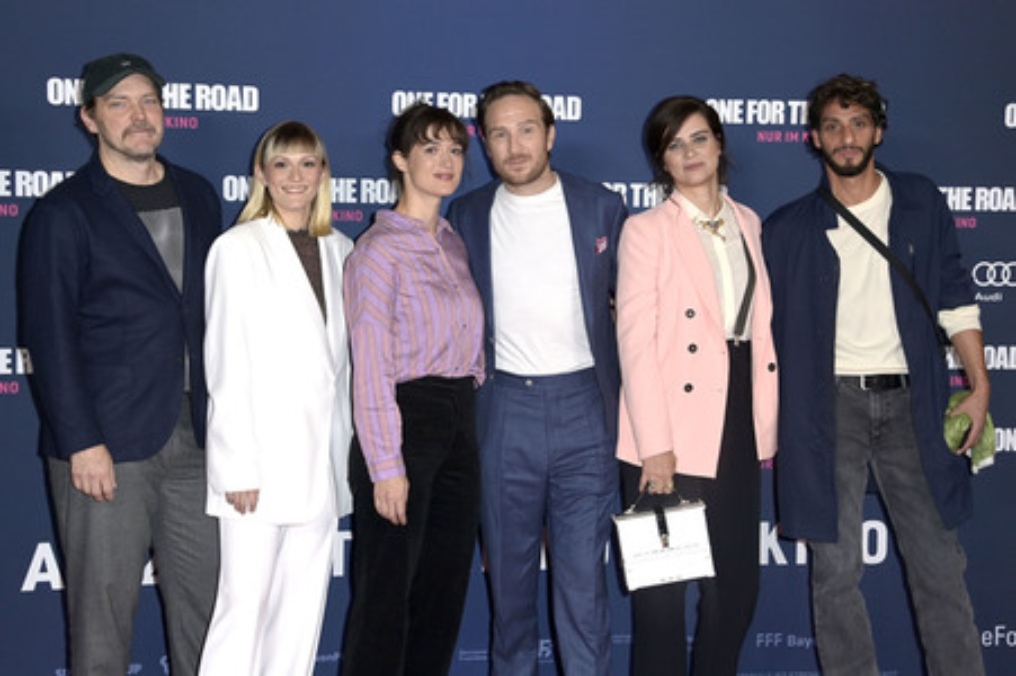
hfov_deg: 32.4
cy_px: 338
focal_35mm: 62
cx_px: 508
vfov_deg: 21.9
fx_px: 1748
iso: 800
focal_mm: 62
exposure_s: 1/250
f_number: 5.6
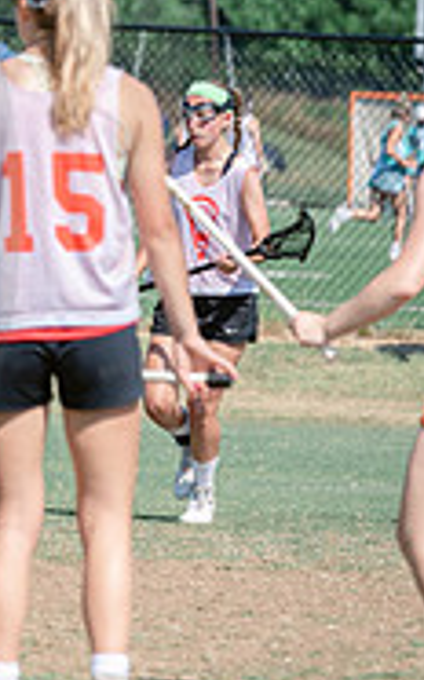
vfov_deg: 3.3
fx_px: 11758
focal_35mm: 635
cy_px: 214
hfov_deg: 2.1
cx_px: -629
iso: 400
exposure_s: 1/2000
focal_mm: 200
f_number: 5.6
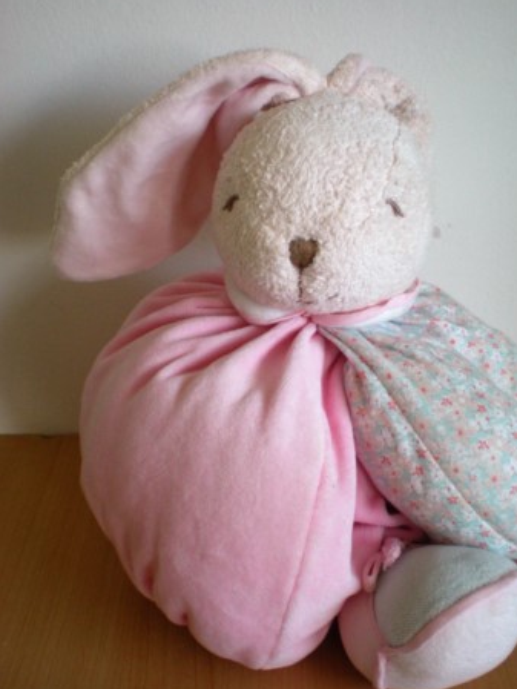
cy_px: 359
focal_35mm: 44
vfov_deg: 42.9
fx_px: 876
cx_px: 298
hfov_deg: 32.8
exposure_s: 1/62
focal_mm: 6.3
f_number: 3.1
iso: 171
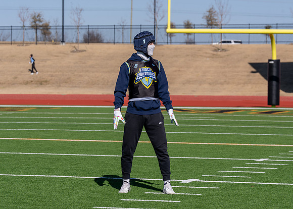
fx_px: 1412
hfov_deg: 11.8
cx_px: 146
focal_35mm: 170
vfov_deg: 8.5
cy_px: 104
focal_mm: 162
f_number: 9
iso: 100
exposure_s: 1/400
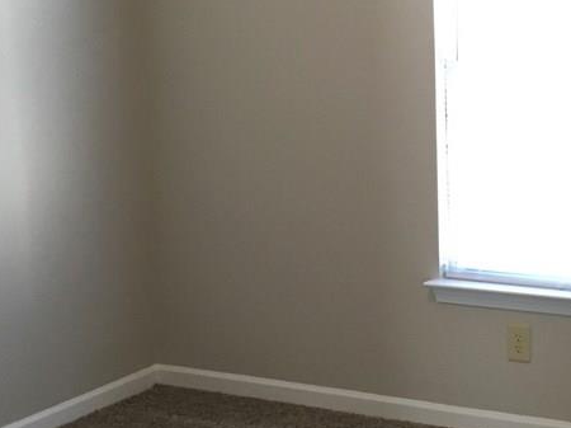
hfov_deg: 28.2
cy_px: 180
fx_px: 1088
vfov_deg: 22.2
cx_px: 519
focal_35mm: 66
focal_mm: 4.15
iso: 160
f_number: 2.2
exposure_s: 1/33
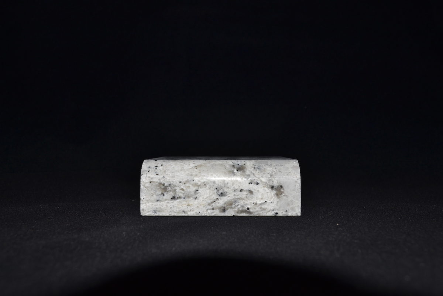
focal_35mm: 33
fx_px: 406
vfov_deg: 40.0
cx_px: 222
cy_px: 148
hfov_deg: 57.2
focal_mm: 22
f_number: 8
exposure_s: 1/60
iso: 100
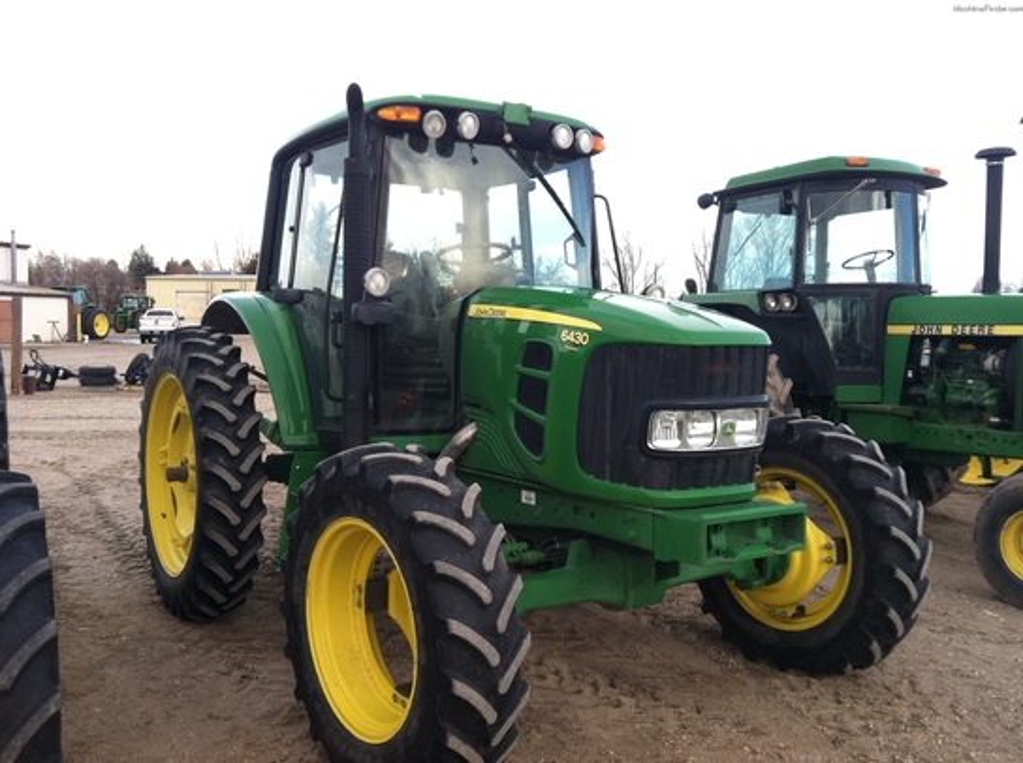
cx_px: 512
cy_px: 382
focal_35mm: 35
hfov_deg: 52.7
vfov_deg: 40.6
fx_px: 1033
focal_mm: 3.85
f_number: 2.8
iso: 80
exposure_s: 1/224
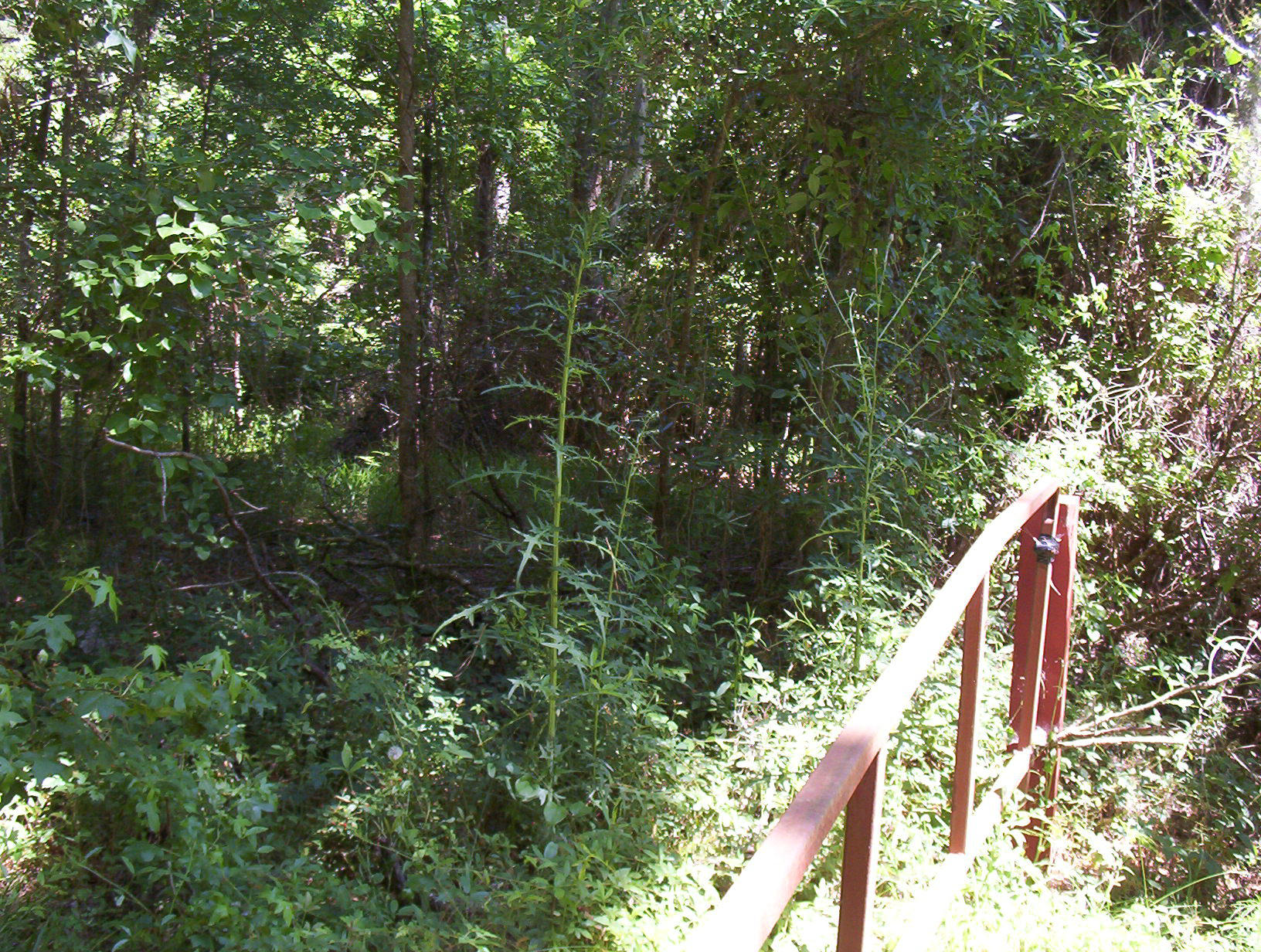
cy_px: 476
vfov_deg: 37.0
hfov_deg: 47.8
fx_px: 1424
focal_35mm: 39
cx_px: 630
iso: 100
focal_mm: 6
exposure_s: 1/48.6
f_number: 4.5
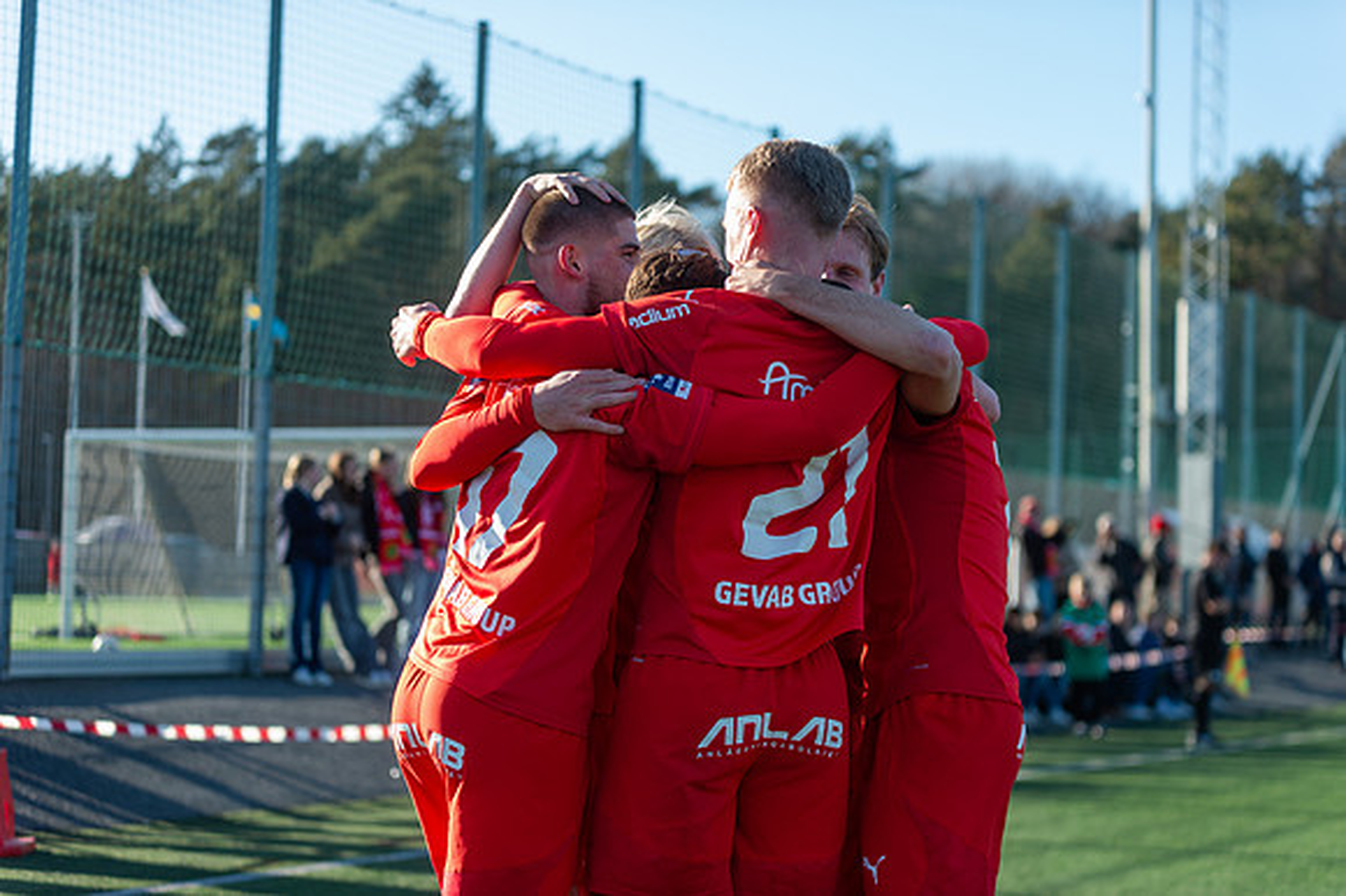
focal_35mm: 70
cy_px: 448
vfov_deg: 19.4
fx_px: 2616
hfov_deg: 28.9
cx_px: 673
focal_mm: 70
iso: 400
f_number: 3.2
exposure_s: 1/1600
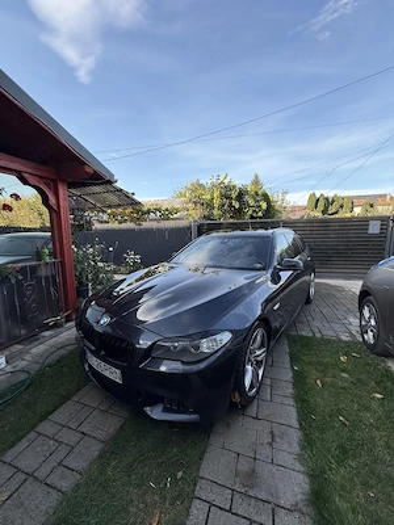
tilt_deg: -6.6
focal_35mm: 14
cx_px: 197
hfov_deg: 85.7
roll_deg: +0.3
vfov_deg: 102.1
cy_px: 262
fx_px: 212
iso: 64
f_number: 2.2
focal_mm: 2.22
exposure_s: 1/419
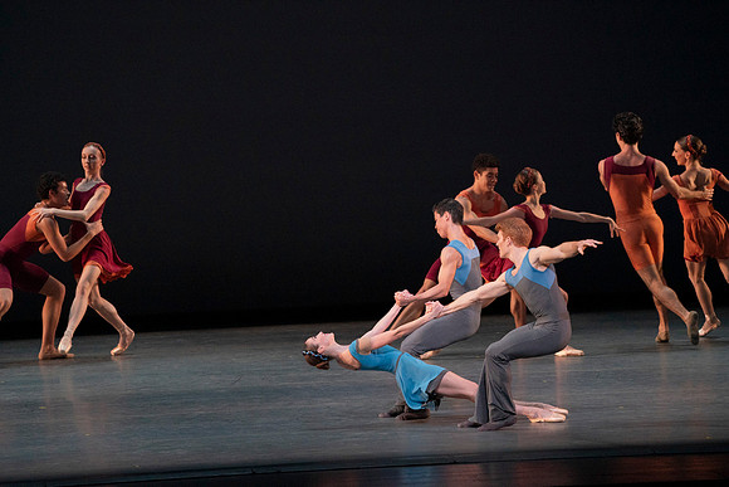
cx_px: 364
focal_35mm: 279
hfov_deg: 7.4
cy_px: 244
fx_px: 5651
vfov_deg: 4.9
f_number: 8
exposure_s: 1/400
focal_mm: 279
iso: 6400
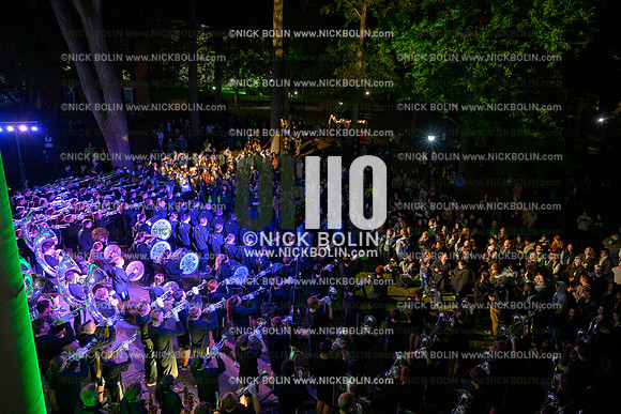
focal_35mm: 24
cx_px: 310
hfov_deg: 73.7
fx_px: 414
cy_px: 207
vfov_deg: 53.2
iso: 6400
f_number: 4
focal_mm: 24
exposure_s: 1/80
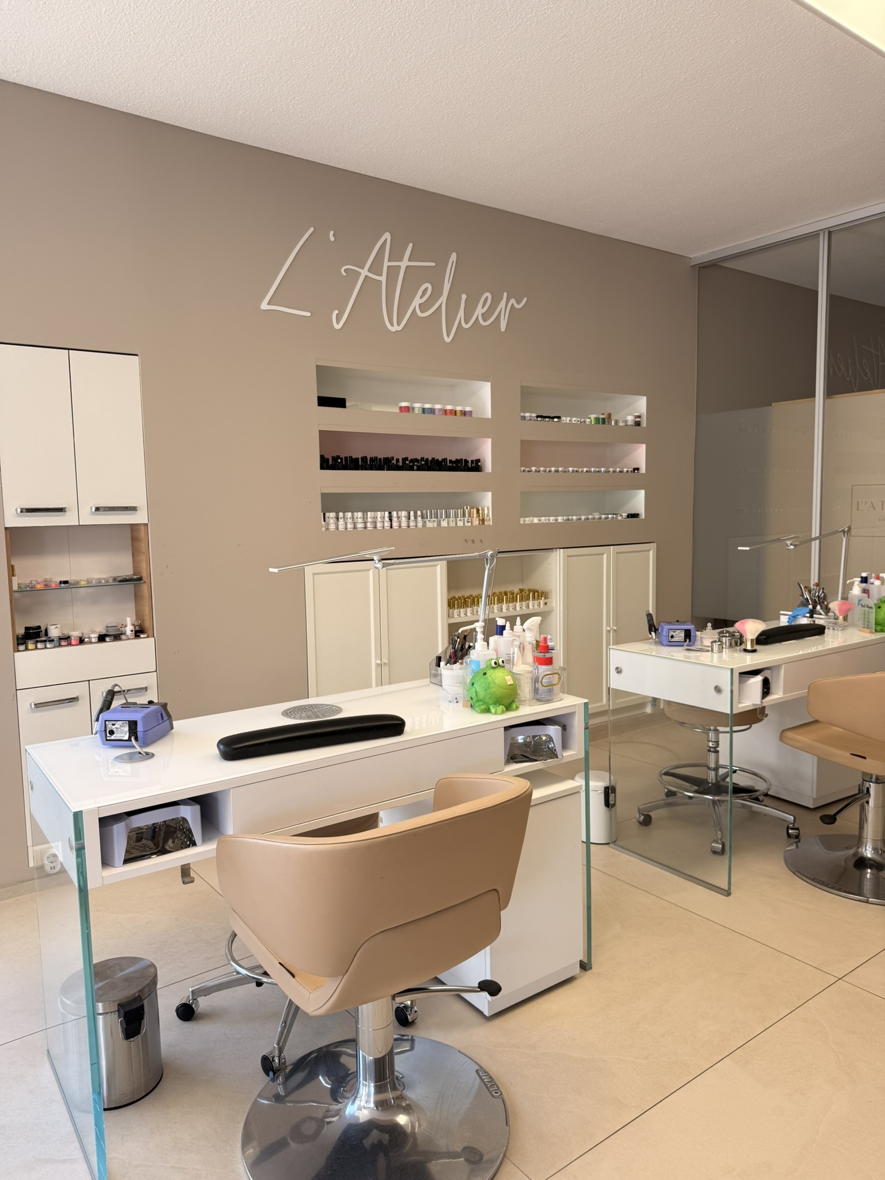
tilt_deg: -5.1
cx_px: 442
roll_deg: +1.5
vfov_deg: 71.6
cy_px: 590
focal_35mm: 24
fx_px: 818
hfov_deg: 56.8
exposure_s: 1/124
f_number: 1.78
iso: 50
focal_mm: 6.76
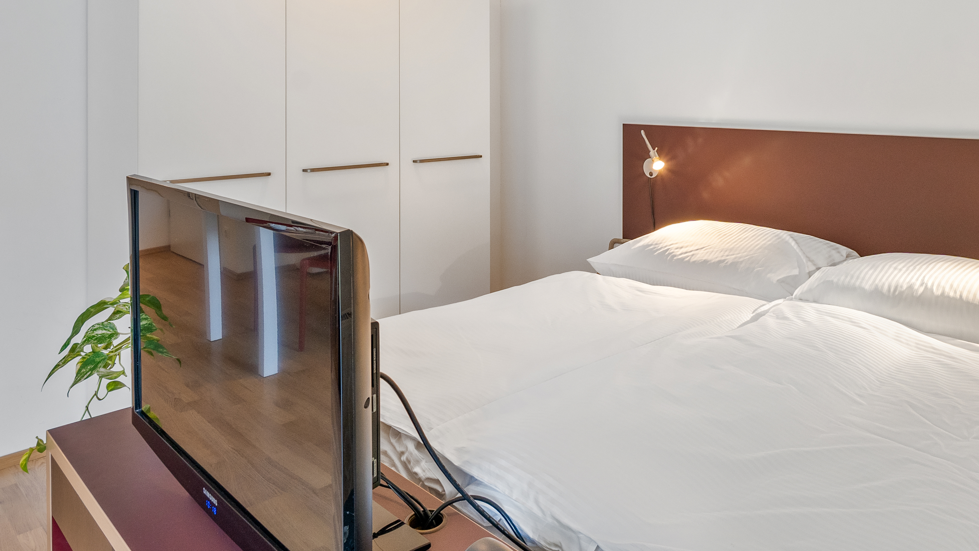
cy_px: 92
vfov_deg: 39.5
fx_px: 727
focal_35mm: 28
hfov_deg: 67.5
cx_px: 565
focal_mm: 13
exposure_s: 1/10
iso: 500
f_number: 8
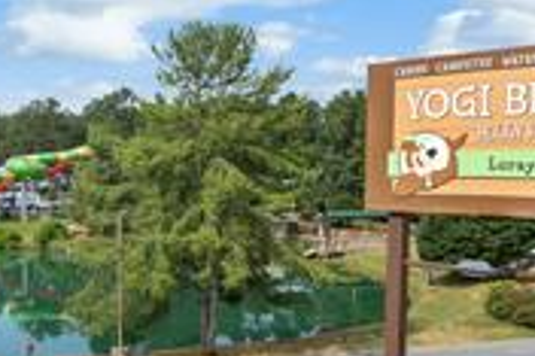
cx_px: 152
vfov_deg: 27.8
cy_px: 240
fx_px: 713
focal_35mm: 48
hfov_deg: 40.3
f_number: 2.8
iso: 110
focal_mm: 8.38
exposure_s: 1/2500
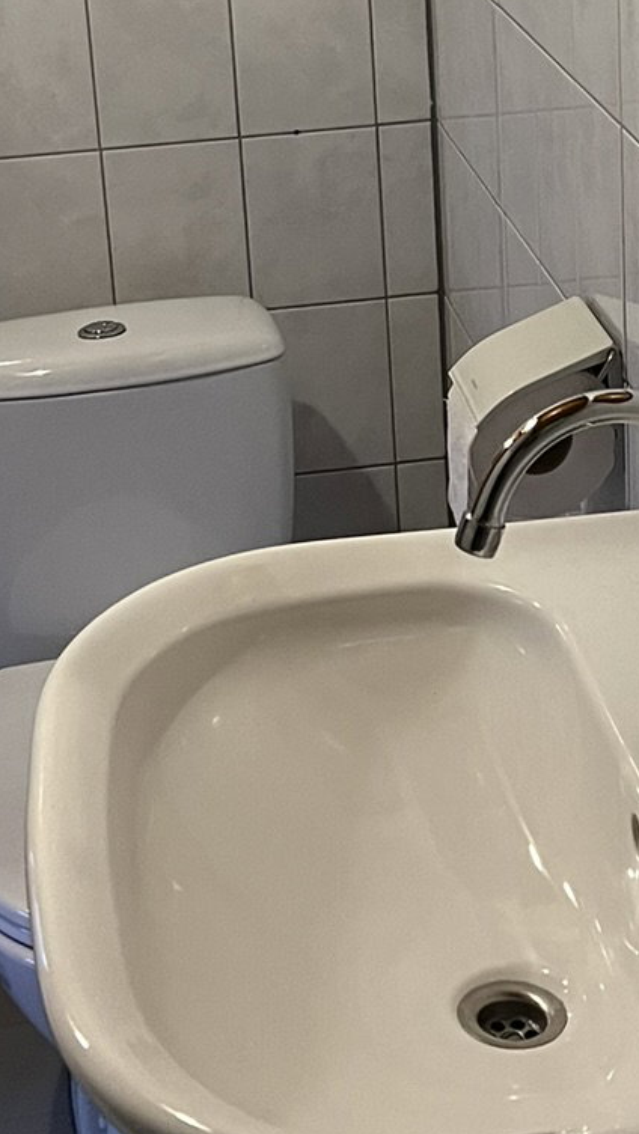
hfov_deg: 15.7
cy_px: 188
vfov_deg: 26.9
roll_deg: +3.2
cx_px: 359
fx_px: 2318
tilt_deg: -17.7
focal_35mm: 77
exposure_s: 1/50
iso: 320
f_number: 1.5
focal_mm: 5.7
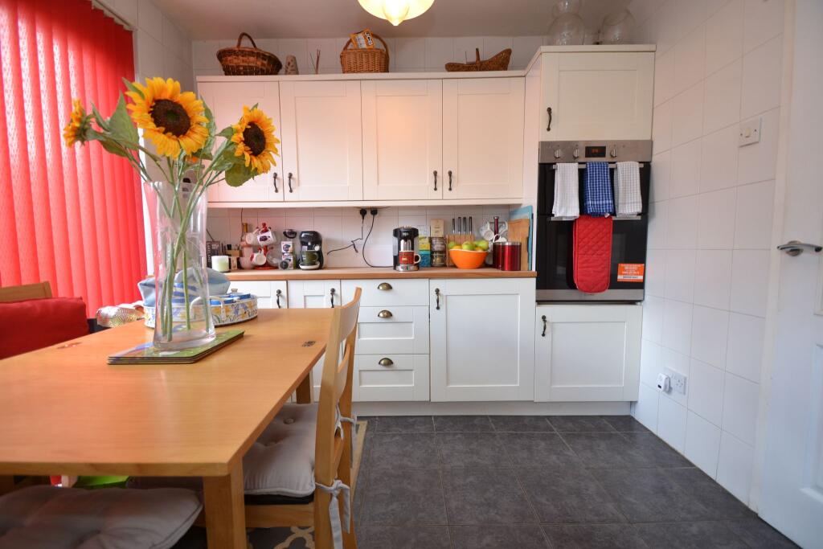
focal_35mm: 15
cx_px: 412
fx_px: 343
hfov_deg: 100.4
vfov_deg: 77.3
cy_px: 274
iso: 400
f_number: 3.5
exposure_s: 1/60
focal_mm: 10
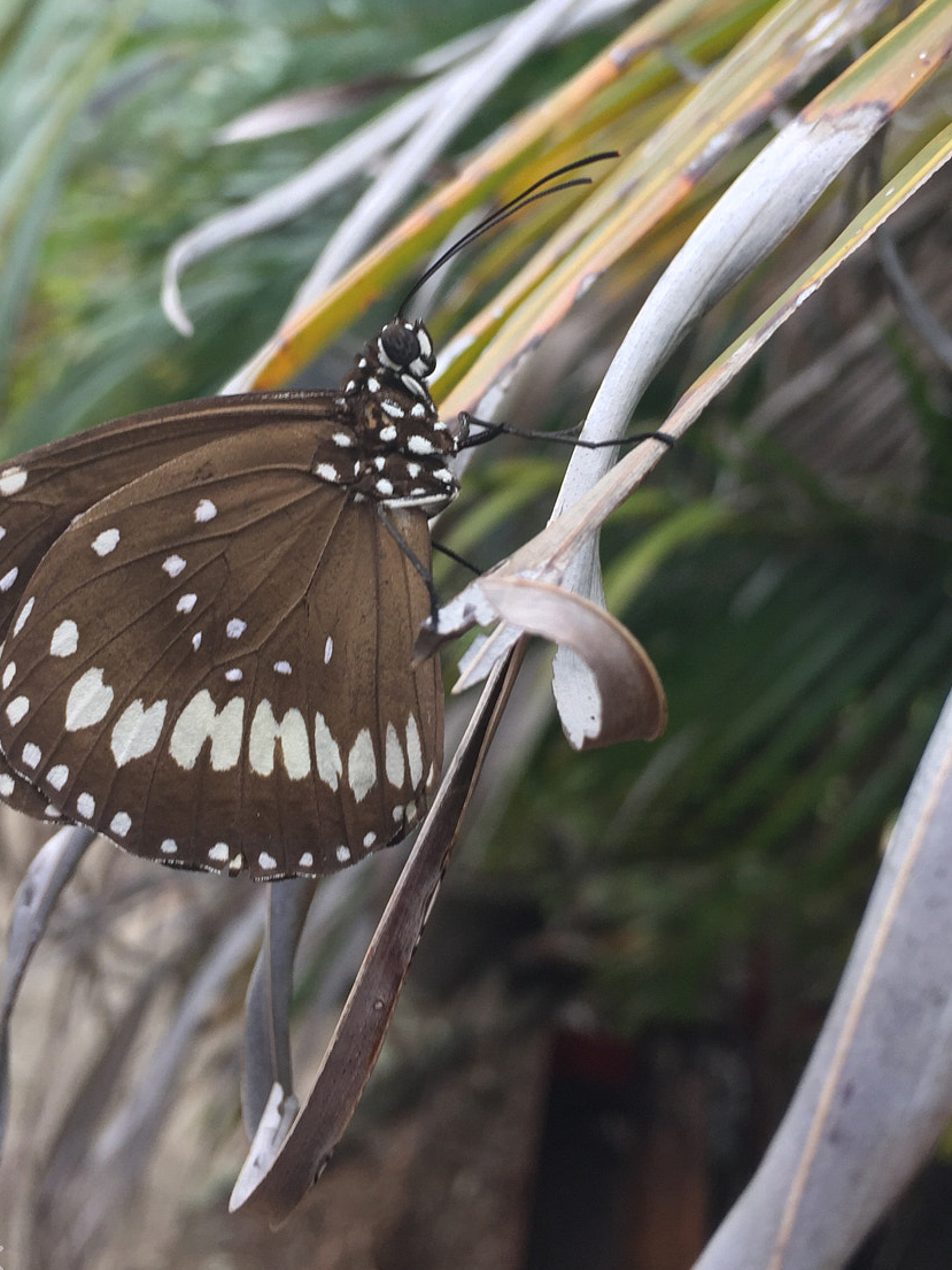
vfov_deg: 44.5
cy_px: 503
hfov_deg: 34.3
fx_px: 1540
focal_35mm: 42
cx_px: 408
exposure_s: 1/33
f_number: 2.2
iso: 32
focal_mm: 4.15
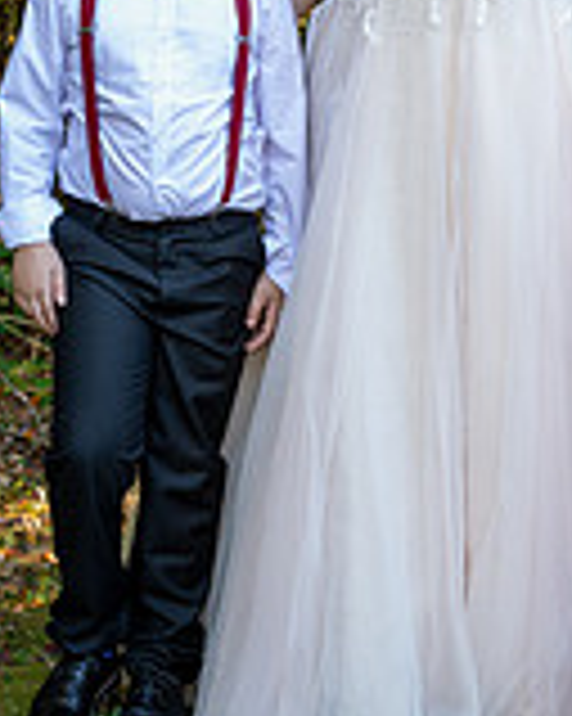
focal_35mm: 117
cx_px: 430
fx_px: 2478
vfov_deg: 16.4
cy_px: 185
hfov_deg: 13.1
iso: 900
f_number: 4.5
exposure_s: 1/200
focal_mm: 44
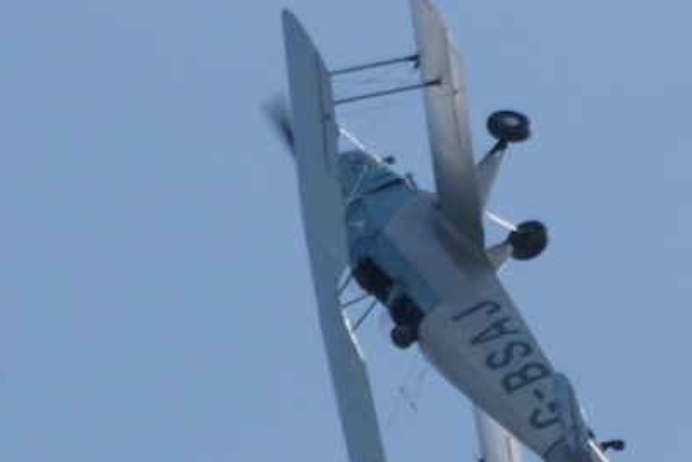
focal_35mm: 1786
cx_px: 431
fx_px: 34341
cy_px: 271
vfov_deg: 0.8
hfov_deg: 1.2
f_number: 10
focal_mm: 300
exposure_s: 1/640
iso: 200
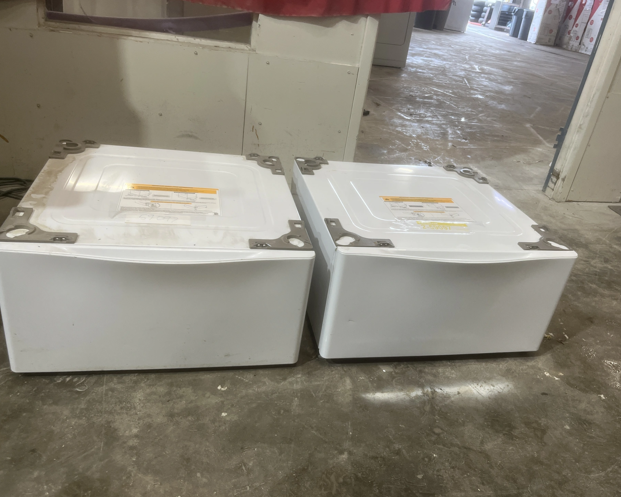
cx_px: 333
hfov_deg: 62.1
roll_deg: -6.7
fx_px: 515
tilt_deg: -27.2
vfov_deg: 51.5
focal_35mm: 28
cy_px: 251
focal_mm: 5.1
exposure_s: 1/120
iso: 125
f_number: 1.6
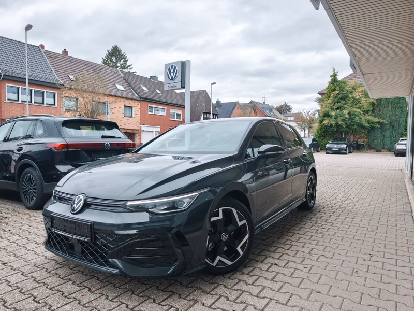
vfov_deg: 58.9
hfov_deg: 73.9
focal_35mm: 23
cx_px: 207
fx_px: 275
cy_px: 156
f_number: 1.6
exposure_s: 1/100
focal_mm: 6.57
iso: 200
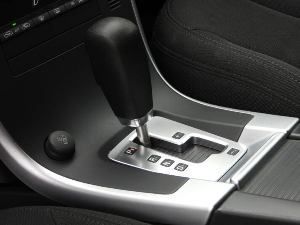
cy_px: 112
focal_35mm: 125
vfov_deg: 11.9
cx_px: 150
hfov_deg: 15.8
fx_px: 1083
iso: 110
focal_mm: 22.5
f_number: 4
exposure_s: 1/60
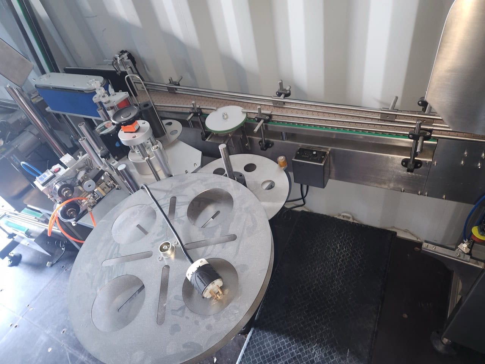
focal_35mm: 23
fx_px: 322
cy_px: 182
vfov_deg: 58.9
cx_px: 242
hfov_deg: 73.9
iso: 250
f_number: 1.8
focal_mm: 5.4
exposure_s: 1/8
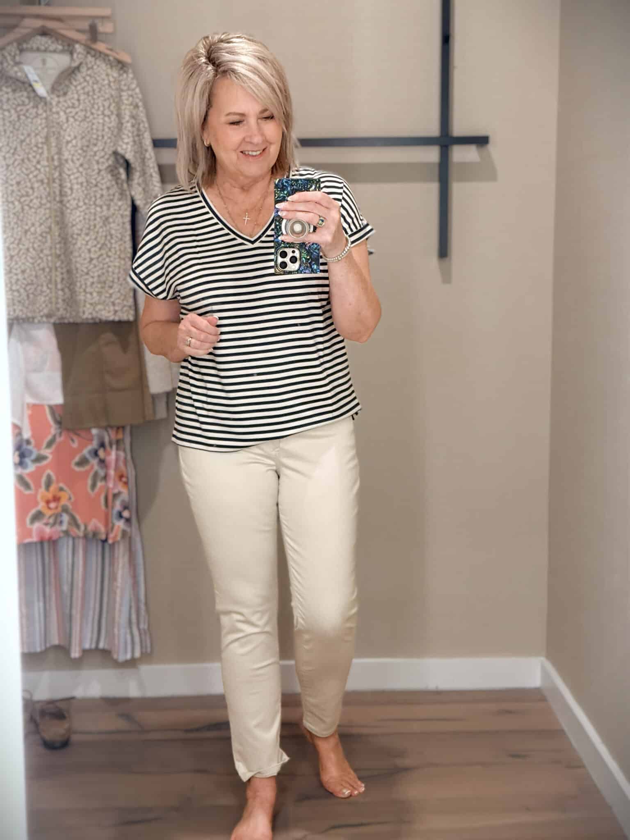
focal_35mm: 48
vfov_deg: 39.7
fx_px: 1165
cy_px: 420
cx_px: 315
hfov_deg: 30.3
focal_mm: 6.76
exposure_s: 1/72
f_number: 1.78
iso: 200
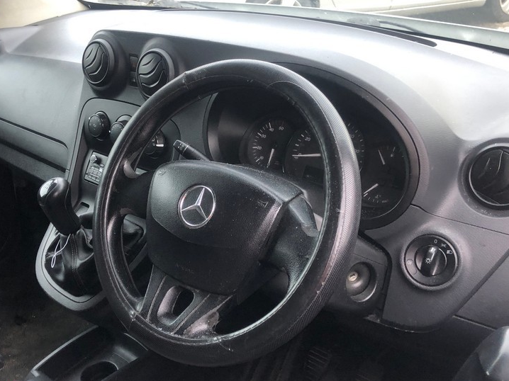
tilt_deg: -28.2
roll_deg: +0.9
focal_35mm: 39
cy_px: 192
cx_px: 223
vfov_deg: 36.8
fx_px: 573
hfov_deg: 47.8
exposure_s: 1/30
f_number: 1.8
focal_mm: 4
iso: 40
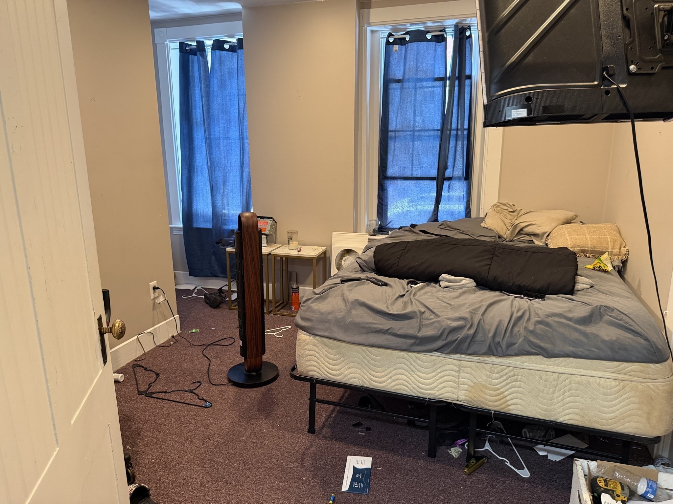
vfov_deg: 56.8
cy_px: 252
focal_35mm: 24
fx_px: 467
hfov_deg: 71.6
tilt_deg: -12.9
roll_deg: +0.9
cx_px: 336
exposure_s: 1/60
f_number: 1.78
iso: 320
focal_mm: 6.76
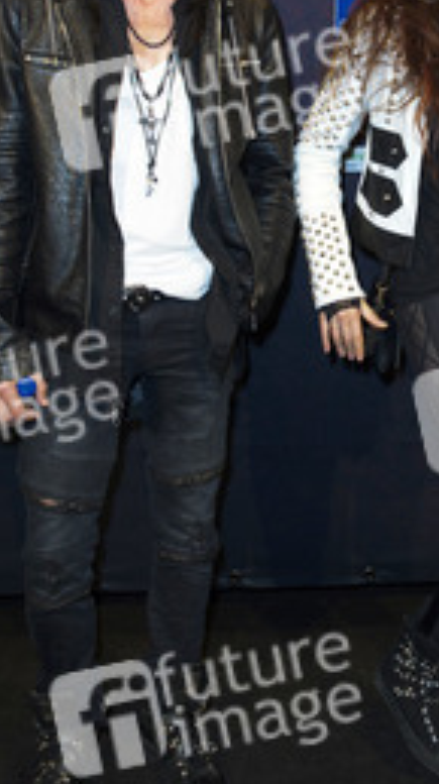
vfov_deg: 43.1
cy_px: 251
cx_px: 295
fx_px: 976
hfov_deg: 25.2
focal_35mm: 47
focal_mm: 29
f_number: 5
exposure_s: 1/250
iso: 500
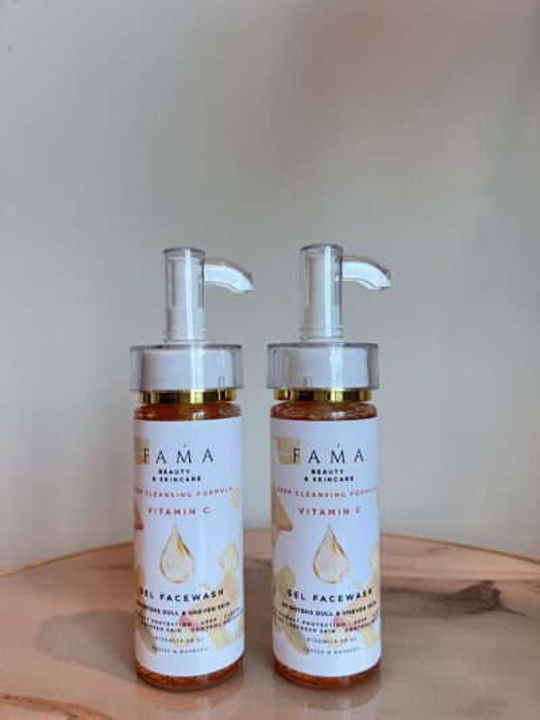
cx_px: 270
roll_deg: -0.5
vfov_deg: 67.3
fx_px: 541
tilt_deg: +1.8
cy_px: 360
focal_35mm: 26
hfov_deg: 53.1
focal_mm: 5.7
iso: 125
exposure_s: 1/77
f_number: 1.5
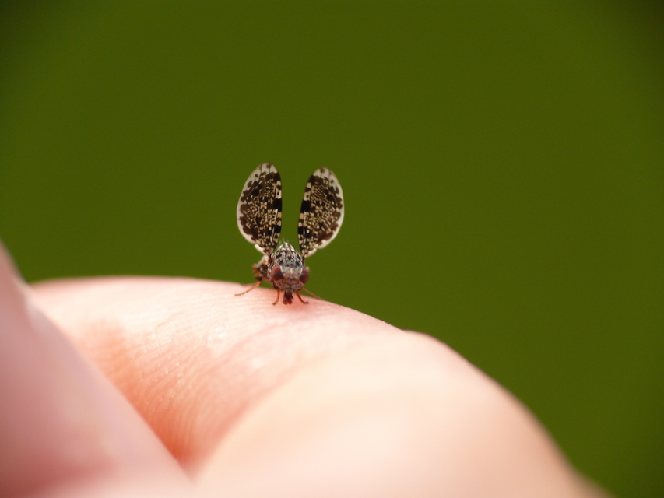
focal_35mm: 159
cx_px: 332
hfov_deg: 12.4
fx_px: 3050
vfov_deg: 9.3
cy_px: 249
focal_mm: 33.6
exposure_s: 1/100
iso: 100
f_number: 3.6
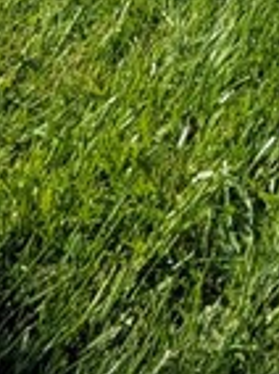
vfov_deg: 10.1
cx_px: 837
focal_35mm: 94
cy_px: -874
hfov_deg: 10.7
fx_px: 1013
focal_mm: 1.54
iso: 34
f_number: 2.2
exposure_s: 1/1075
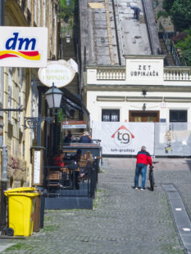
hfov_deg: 8.3
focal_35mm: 178
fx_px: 1310
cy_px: 88
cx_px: 175
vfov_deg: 11.1
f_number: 10
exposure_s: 1/160
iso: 125
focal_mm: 50
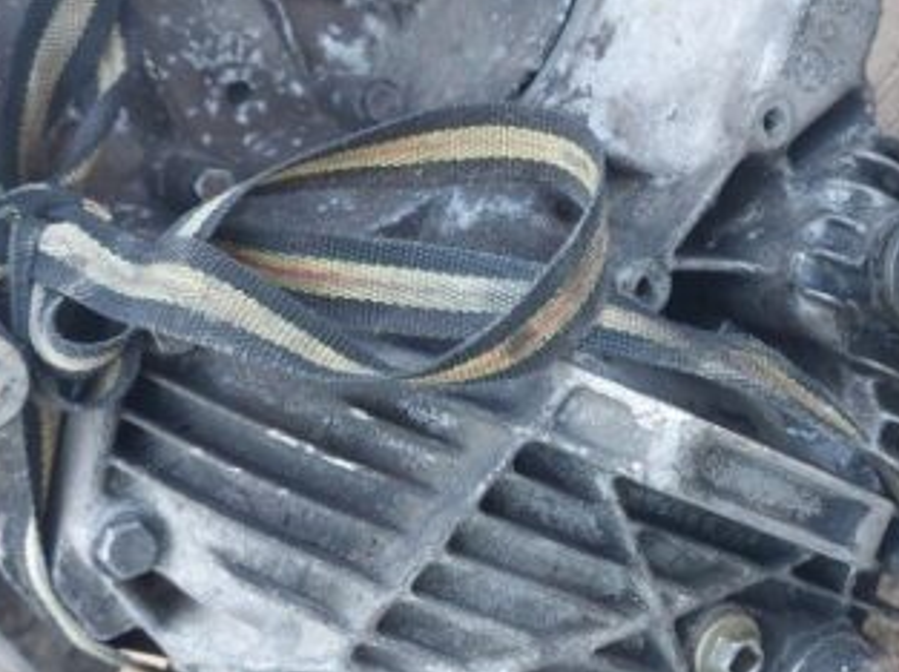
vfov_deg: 30.2
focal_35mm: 48
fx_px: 1245
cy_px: 382
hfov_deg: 39.5
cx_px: 546
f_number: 1.8
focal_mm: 5.23
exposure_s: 1/100
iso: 100
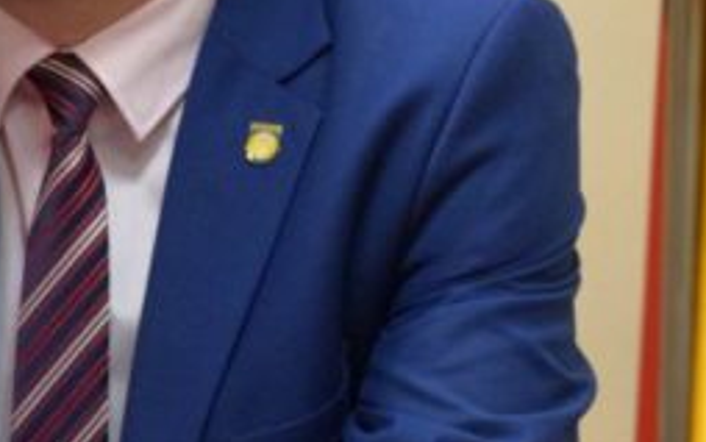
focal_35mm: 486
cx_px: 609
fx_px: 9346
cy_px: 14
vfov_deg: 2.7
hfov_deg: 4.3
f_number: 5.6
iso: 1800
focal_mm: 105
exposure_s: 1/60
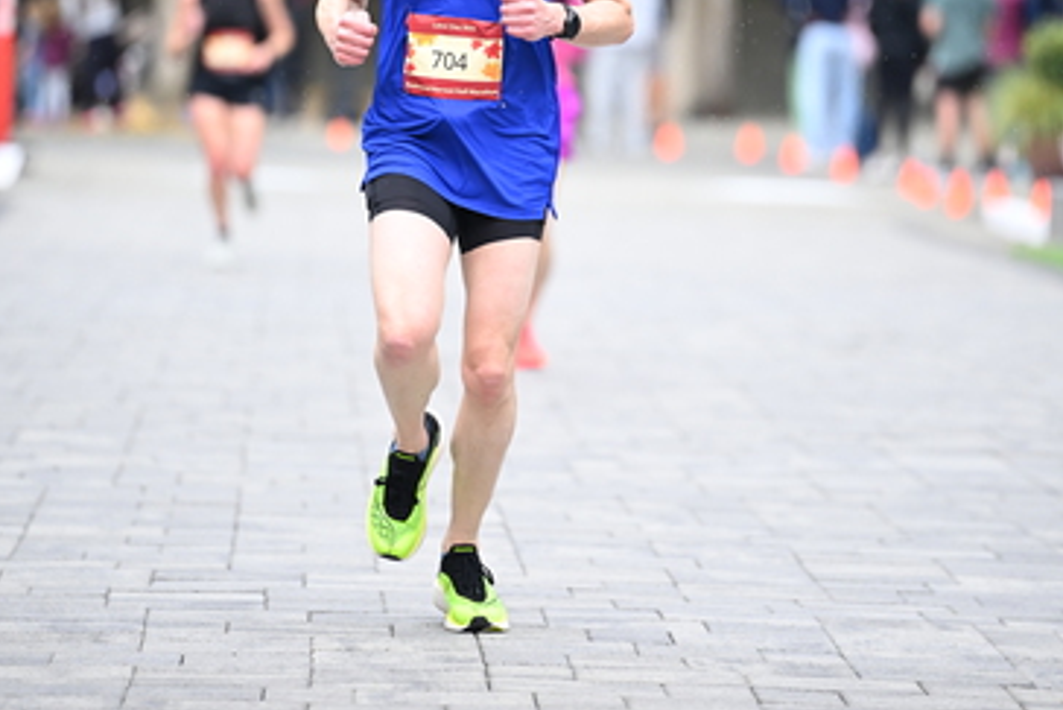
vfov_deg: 4.6
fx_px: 8920
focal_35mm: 302
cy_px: 137
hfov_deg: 6.8
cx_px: 530
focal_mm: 200
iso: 1250
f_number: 2.8
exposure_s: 1/1250
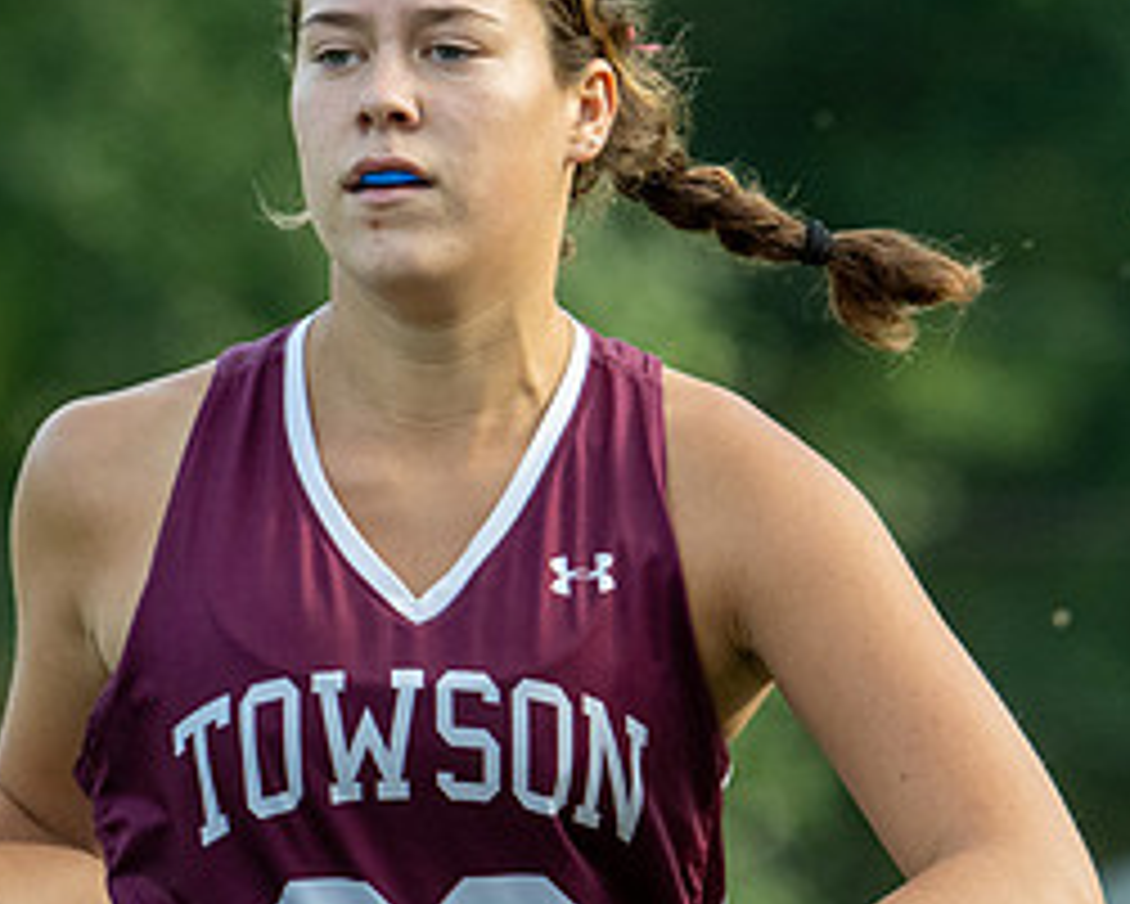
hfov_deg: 1.6
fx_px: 39345
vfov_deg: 1.3
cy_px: 557
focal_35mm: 1176
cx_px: 560
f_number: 8
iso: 1250
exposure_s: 1/640
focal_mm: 400
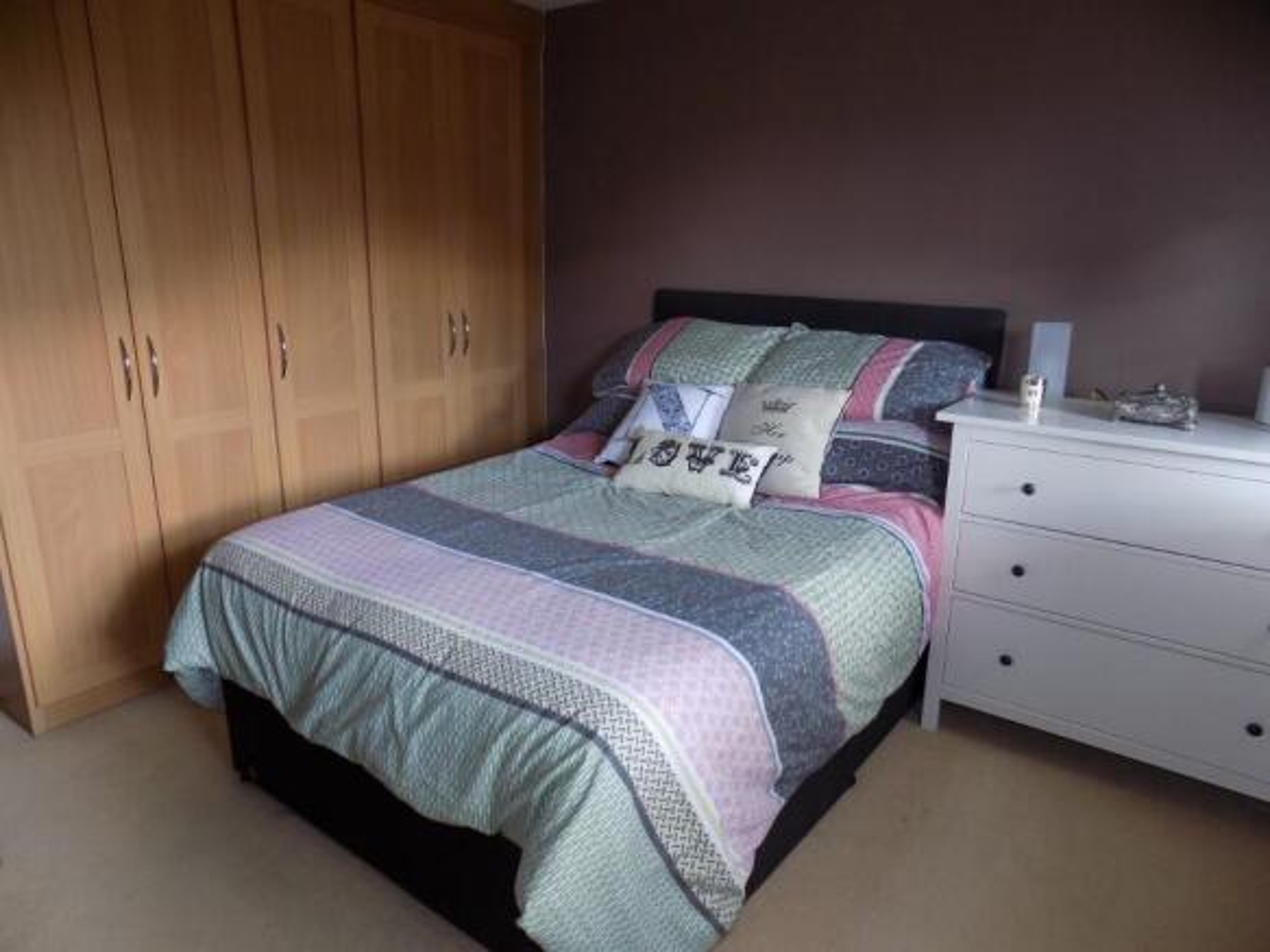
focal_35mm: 23
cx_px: 635
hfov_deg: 73.9
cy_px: 476
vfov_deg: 58.9
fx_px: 844
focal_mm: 4
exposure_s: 1/30
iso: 140
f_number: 3.1
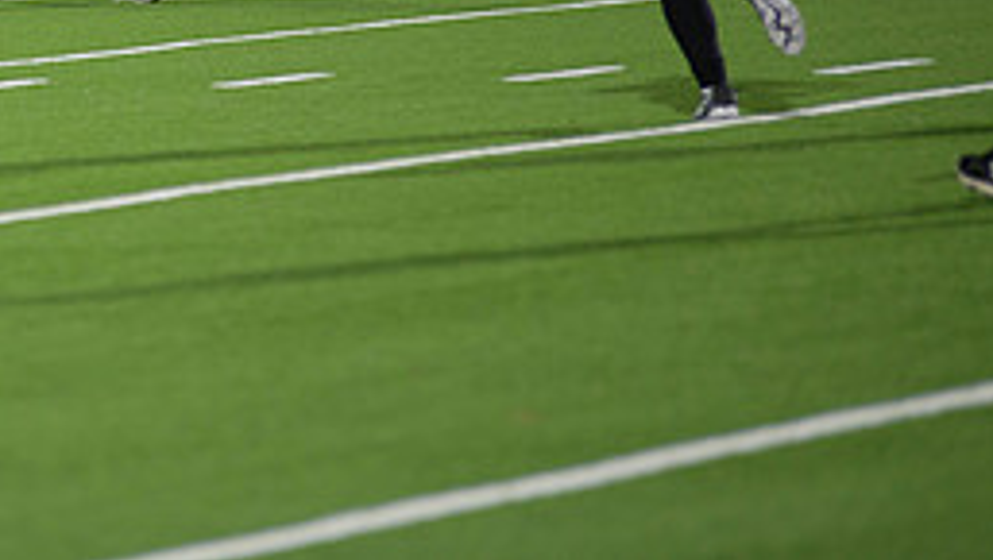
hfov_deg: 4.6
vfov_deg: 2.6
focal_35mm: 473
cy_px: -183
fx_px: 12463
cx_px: -120
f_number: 2.8
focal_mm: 200
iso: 900
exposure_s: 1/200
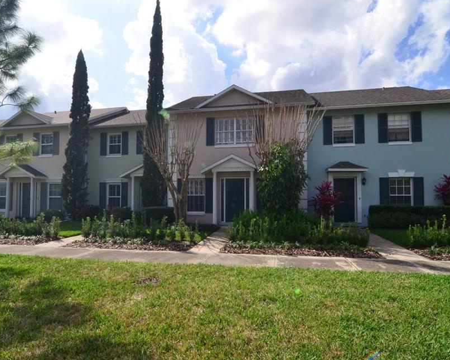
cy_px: 184
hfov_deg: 81.5
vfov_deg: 69.2
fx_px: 261
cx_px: 224
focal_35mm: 20
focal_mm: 11
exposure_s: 1/640
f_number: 13
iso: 800
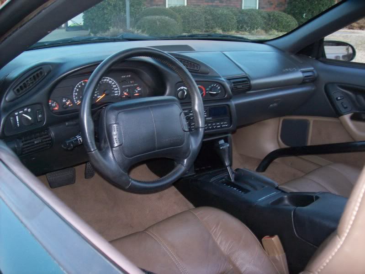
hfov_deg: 51.4
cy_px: 137
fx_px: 380
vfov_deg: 39.6
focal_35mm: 36
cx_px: 182
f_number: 2.7
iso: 200
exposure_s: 1/64
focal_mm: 6
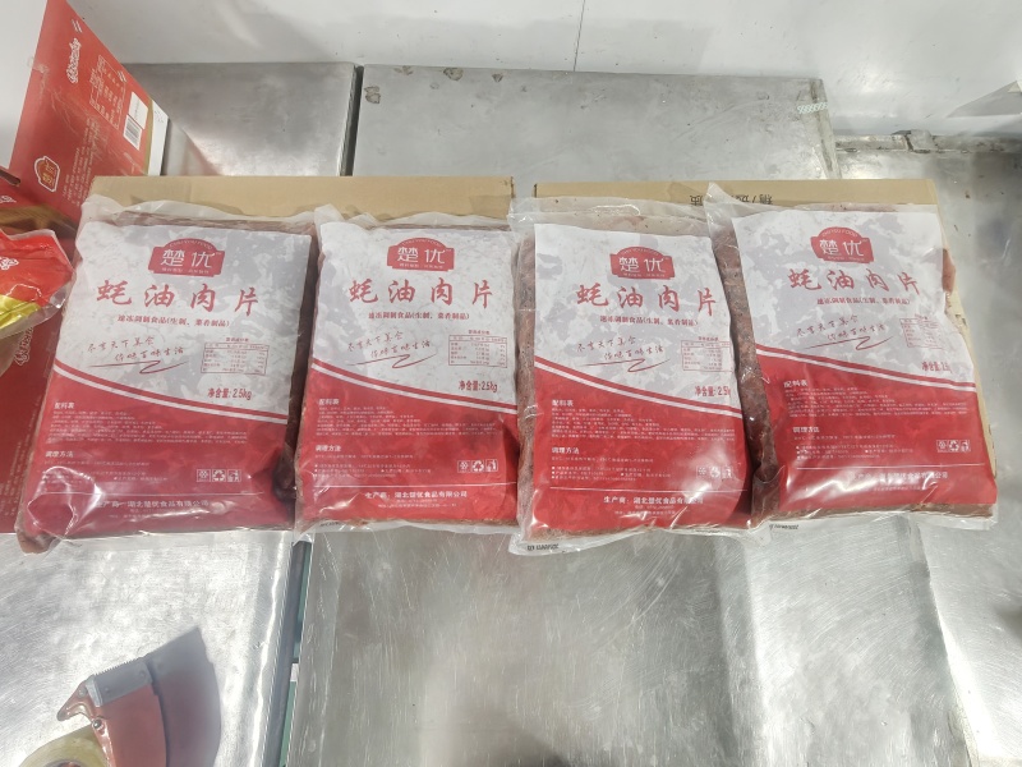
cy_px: 384
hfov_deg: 98.2
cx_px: 511
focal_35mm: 15
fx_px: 443
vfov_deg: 81.7
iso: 6400
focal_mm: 2.3
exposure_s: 1/63
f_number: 2
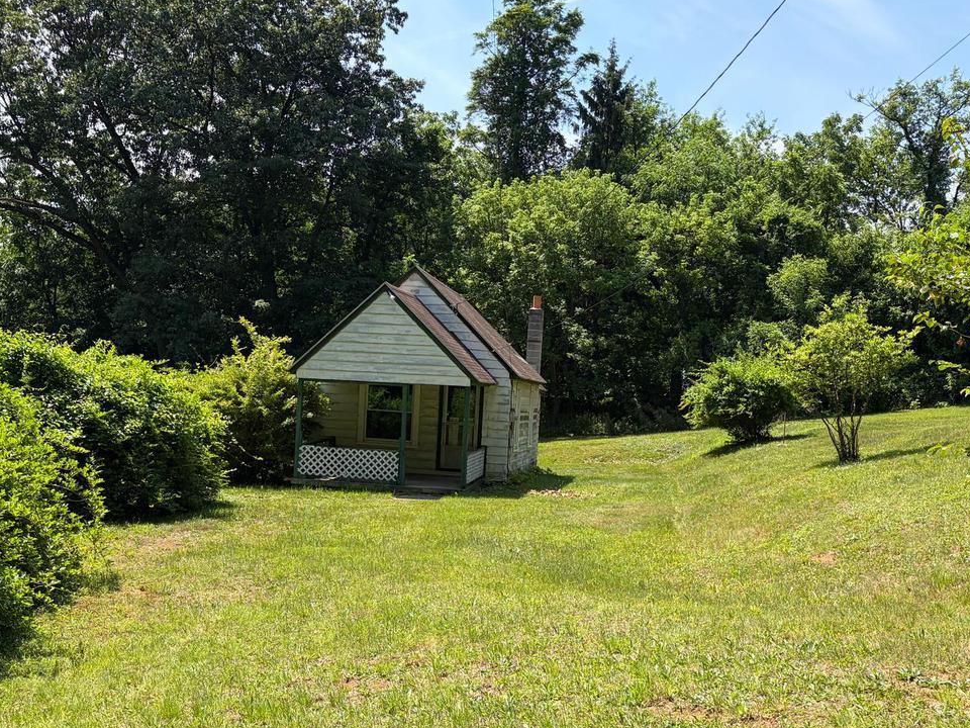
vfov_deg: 36.6
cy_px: 462
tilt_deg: -3.2
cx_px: 529
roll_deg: -3.4
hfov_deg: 47.8
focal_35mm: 39
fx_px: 1093
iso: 50
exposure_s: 1/1848
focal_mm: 5.96
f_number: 1.6
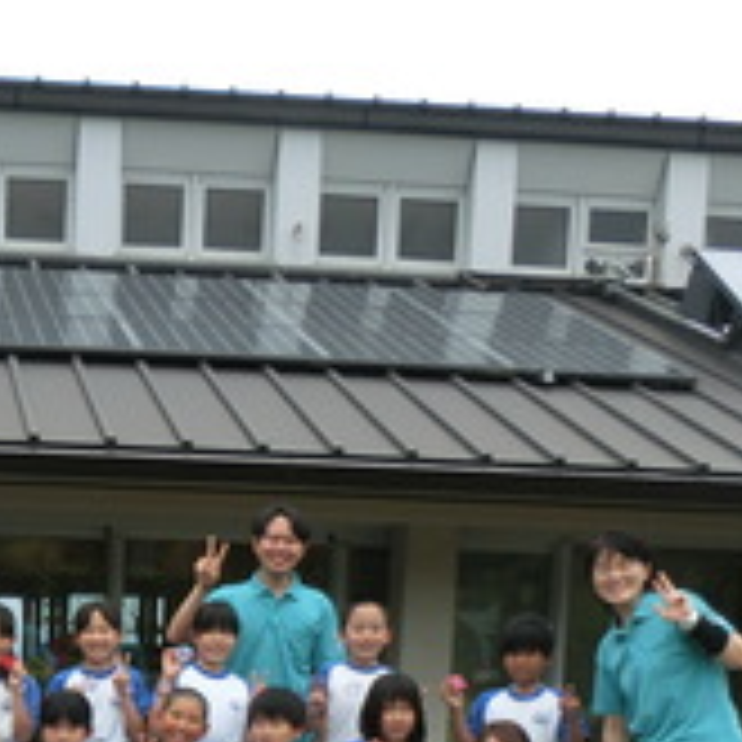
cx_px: -13
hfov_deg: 24.5
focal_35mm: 67
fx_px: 1625
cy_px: 834
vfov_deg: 23.9
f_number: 3.5
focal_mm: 4.5
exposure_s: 1/640
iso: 80
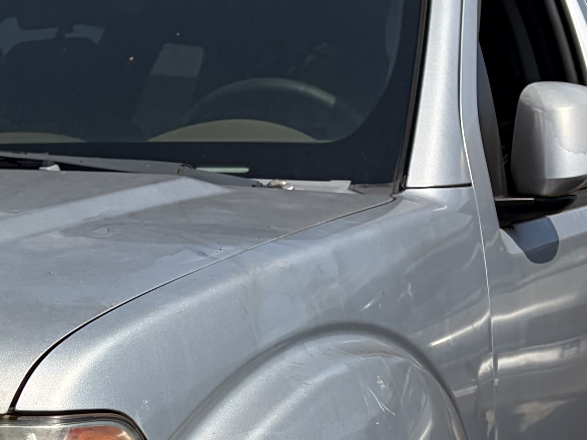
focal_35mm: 93
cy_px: 402
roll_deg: +2.7
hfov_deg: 19.4
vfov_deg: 15.7
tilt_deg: -7.3
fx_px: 1577
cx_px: -183
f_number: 1.6
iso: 50
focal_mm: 5.96
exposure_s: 1/6993
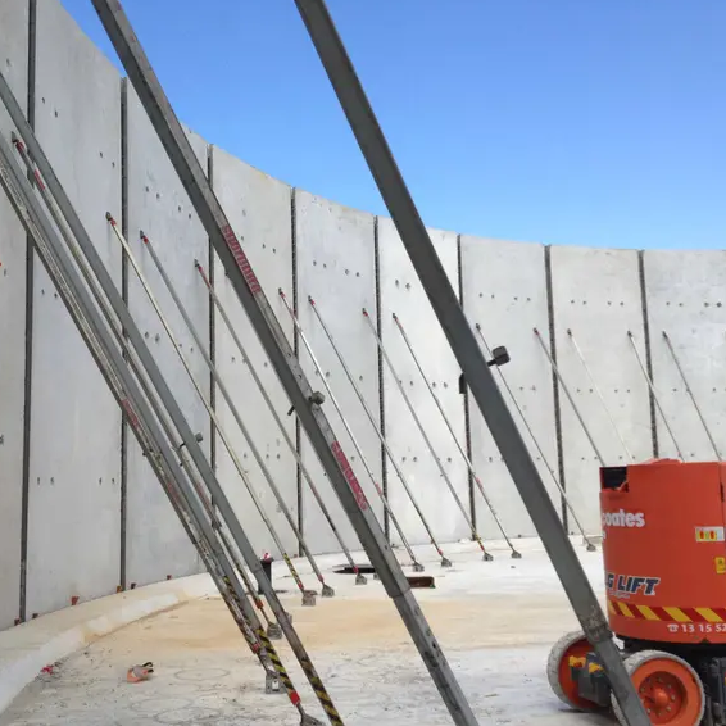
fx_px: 997
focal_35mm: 42
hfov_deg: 39.8
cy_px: 359
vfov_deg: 40.0
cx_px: 281
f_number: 2.4
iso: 50
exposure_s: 1/1416
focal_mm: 4.28
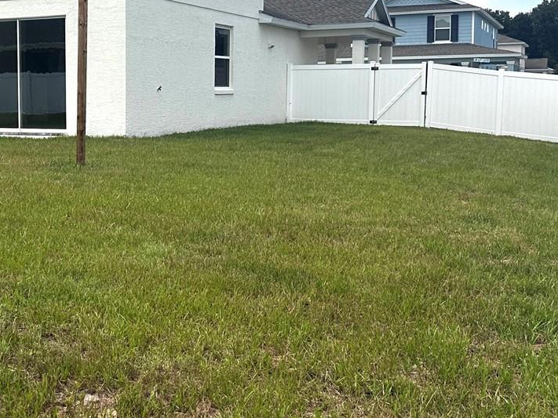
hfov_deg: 33.8
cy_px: 150
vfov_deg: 26.9
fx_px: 870
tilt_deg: -4.0
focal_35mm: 54
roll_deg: +0.0
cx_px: 62
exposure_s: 1/4545
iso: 80
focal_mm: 6.86
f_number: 1.78
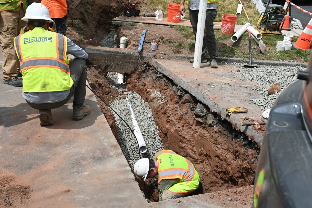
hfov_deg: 51.3
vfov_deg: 35.5
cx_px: 156
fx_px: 325
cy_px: 104
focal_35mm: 38
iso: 100
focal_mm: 25
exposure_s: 1/400
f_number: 7.1
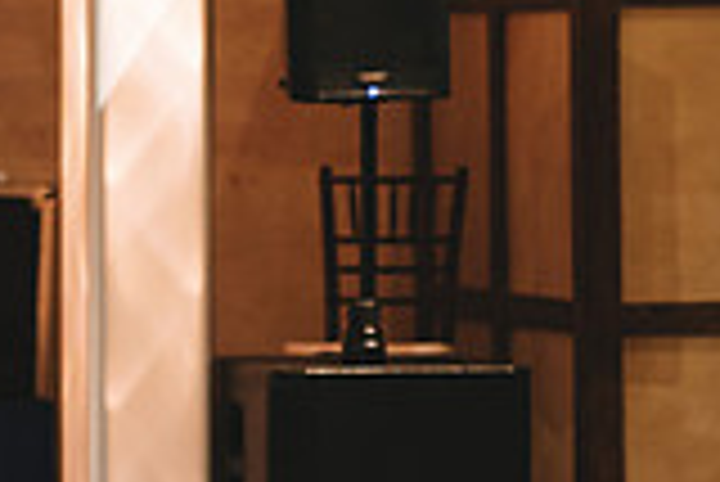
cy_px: 453
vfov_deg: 4.5
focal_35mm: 308
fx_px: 6165
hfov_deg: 6.7
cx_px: 90
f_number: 2
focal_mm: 85
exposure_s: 1/125
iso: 2500
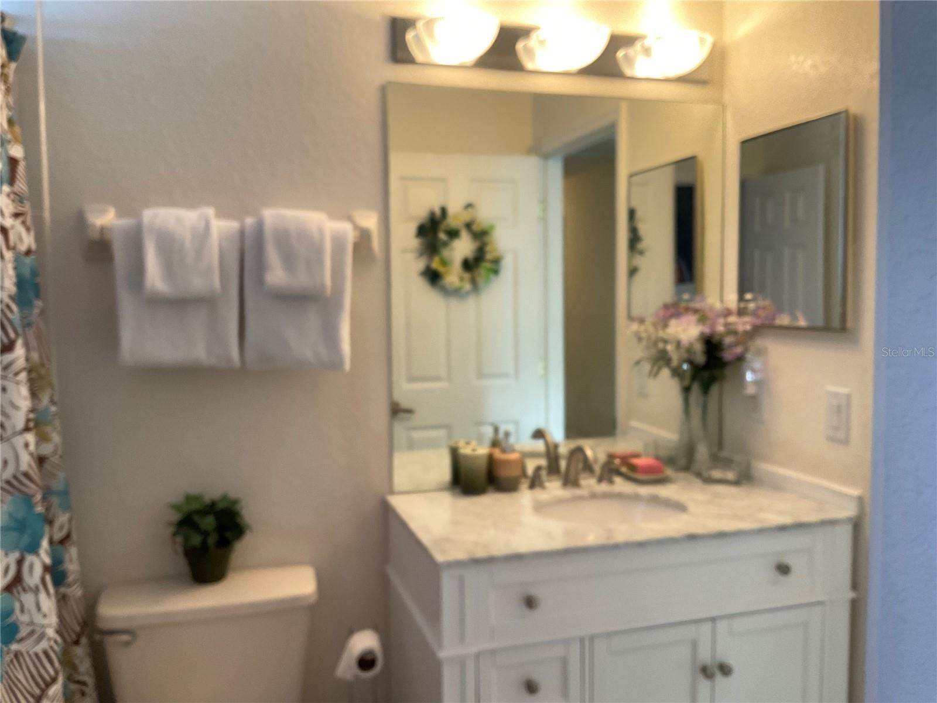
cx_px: 468
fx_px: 785
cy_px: 352
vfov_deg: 48.2
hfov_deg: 61.7
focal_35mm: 29
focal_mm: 3
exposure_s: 1/60
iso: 160
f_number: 1.8
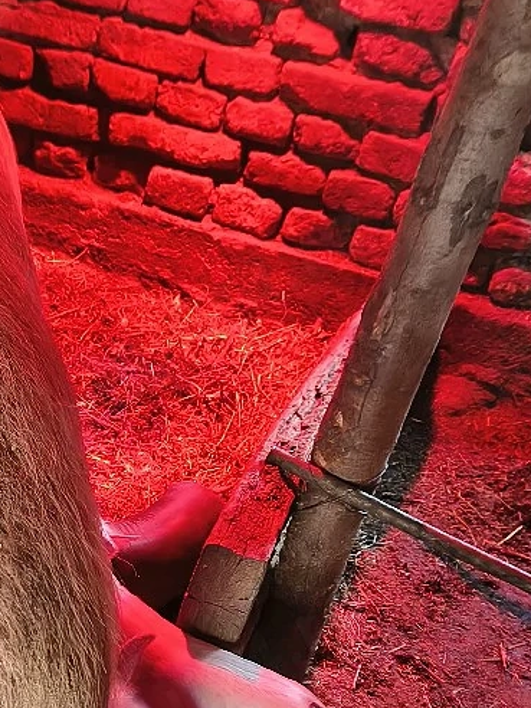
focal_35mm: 65
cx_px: -69
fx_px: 1329
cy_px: 758
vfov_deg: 27.5
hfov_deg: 21.3
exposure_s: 1/33.3
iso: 2905
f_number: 1.8
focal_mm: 5.56
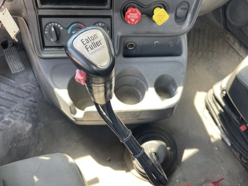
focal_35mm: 25
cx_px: 124
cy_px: 93
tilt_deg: -60.0
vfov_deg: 54.9
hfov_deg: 69.4
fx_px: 179
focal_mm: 5.1
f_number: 1.6
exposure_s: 1/121
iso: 80
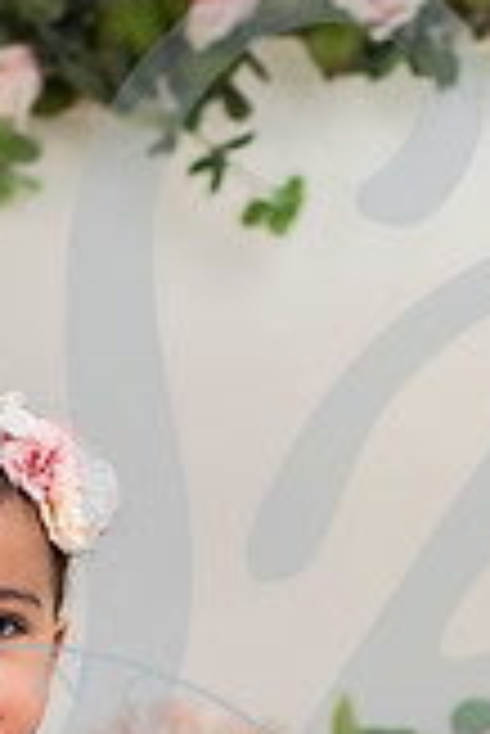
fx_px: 2811
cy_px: 720
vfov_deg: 14.6
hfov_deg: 10.0
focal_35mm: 138
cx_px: 216
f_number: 2.8
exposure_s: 1/200
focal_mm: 50
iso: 100
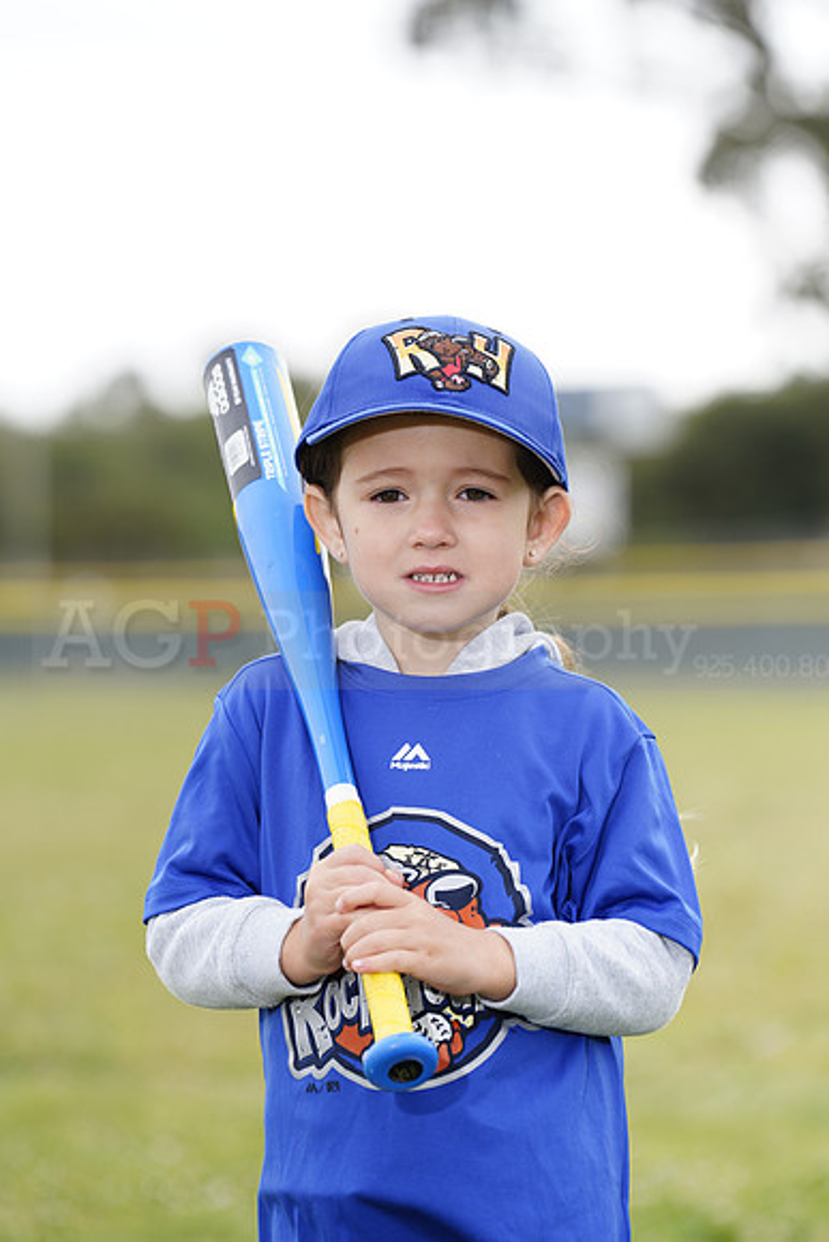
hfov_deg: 7.9
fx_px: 6041
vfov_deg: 11.7
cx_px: 414
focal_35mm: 175
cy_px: 621
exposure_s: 1/250
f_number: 4.5
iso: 100
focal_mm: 175
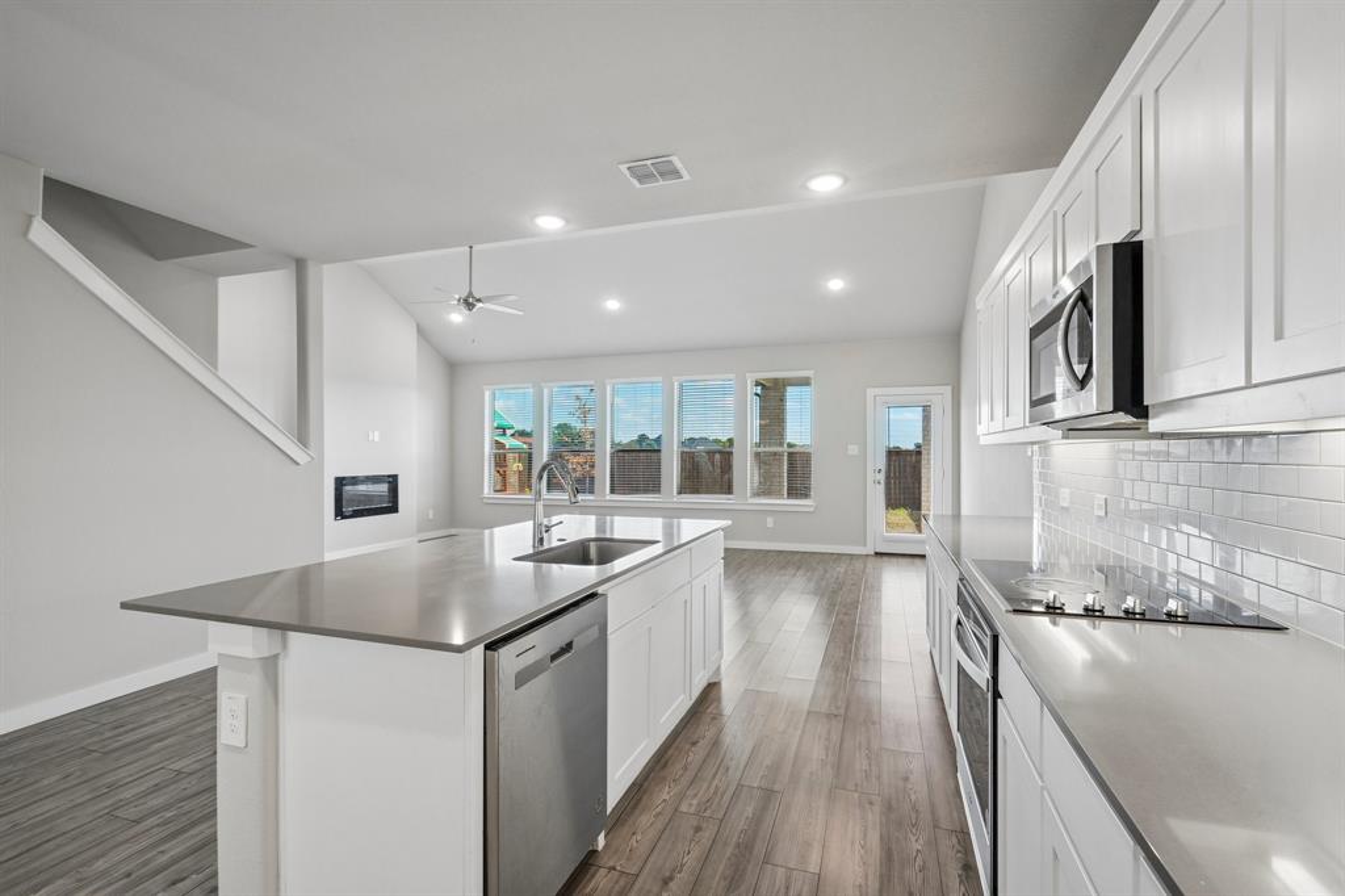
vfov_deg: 73.7
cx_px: 672
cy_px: 448
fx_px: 598
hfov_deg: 96.8
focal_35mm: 16
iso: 400
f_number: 8
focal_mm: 16
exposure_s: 1/30
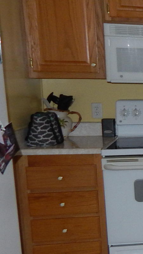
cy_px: 152
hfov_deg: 13.4
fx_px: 459
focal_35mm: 68
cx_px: 336
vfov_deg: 30.9
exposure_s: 1/30
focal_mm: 4
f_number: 3
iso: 200
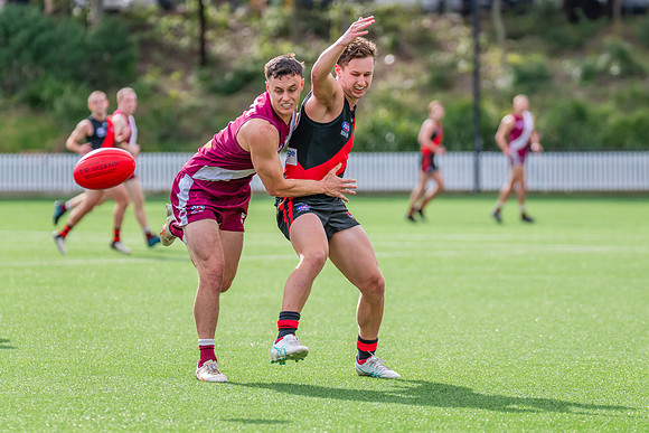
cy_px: 213
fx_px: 4787
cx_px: 350
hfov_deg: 7.8
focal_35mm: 266
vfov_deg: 5.2
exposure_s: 1/1250
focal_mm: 240
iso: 800
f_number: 5
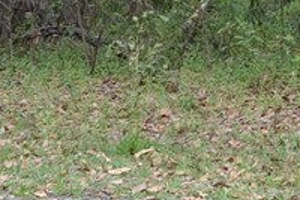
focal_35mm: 163
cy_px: -122
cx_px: 402
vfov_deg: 8.2
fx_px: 1357
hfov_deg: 12.2
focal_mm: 20
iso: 280
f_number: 5.6
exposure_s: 1/125
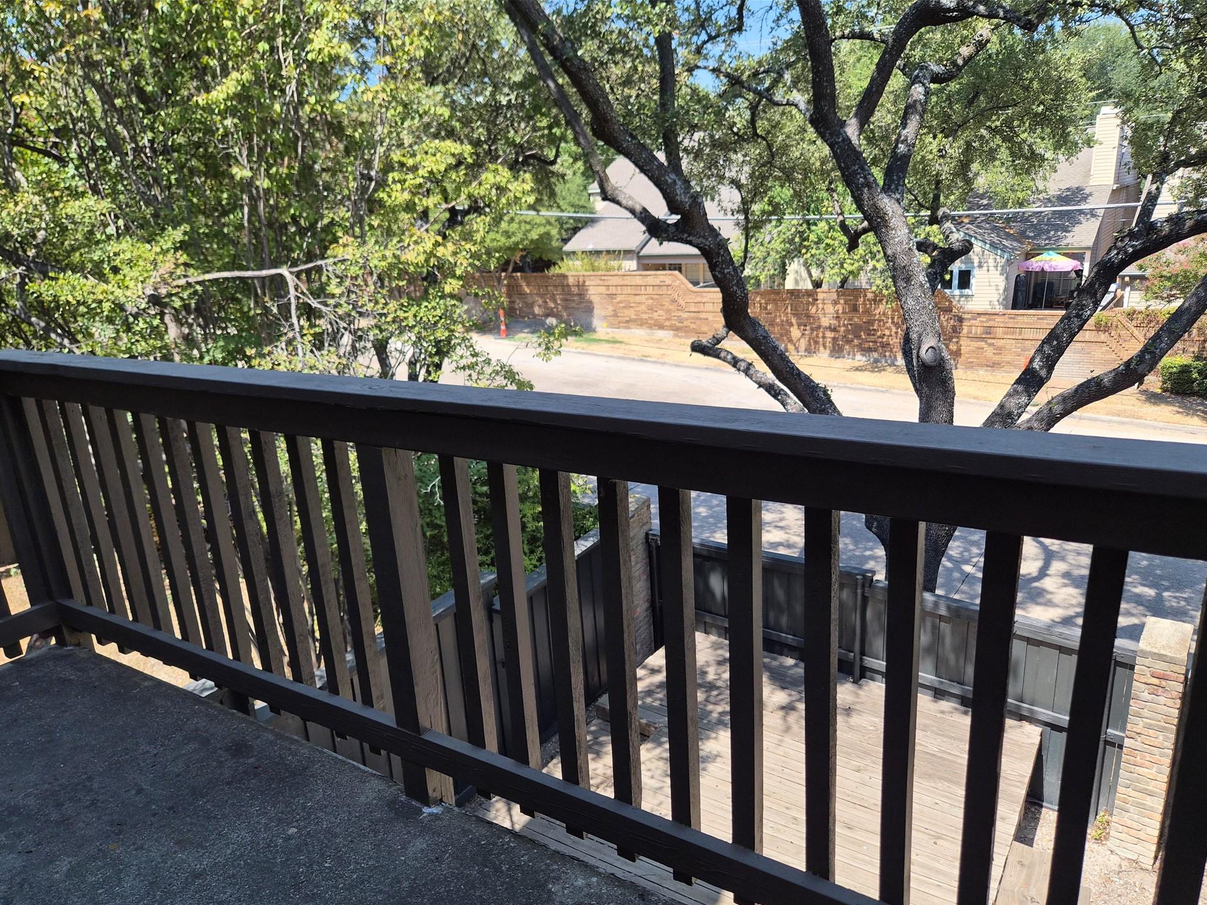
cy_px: 472
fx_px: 837
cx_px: 588
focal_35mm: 24
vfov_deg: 56.8
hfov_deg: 71.6
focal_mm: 5.4
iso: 80
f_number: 1.8
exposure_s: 1/2216
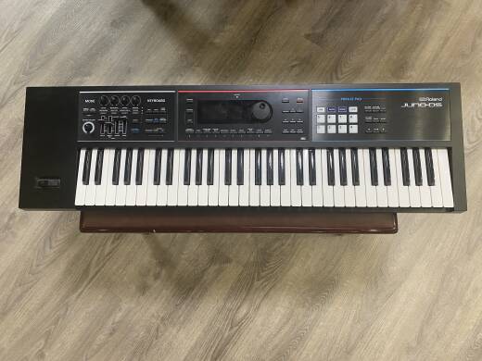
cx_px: 241
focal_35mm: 26
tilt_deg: -79.0
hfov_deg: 67.3
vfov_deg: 53.1
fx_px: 362
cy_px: 180
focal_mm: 4.25
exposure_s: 1/60
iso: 100
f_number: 1.8
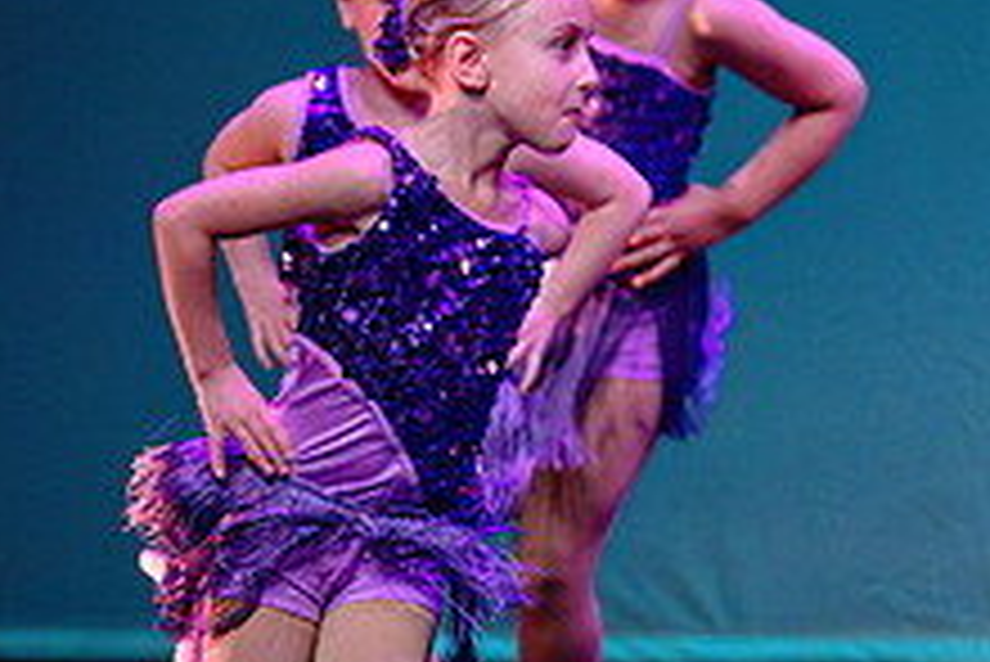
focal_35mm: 724
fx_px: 19922
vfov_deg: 1.9
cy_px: 436
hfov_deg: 2.8
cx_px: 1235
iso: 1600
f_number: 2.8
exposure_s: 1/400
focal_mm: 200
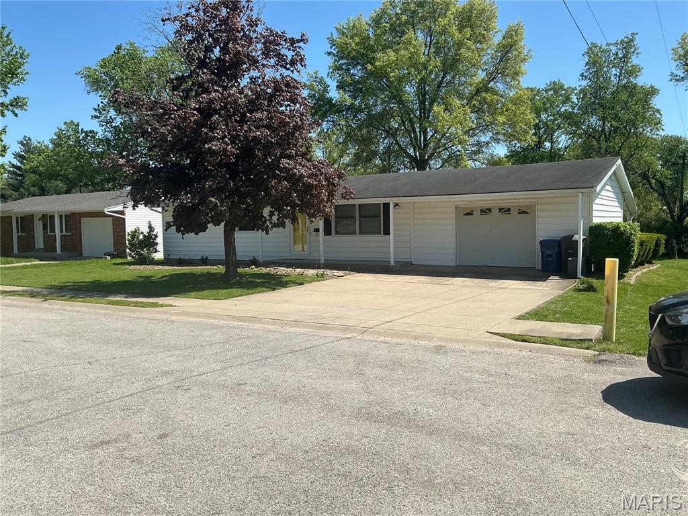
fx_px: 576
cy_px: 258
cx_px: 344
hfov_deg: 61.7
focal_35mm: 29
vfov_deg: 48.2
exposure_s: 1/1912
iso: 25
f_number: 1.8
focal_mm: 3
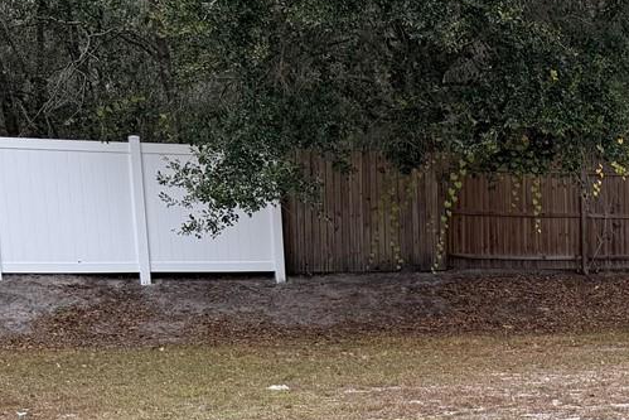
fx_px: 1398
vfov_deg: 16.6
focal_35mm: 80
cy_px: 455
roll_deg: -0.5
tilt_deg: -10.5
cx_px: 845
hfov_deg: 22.4
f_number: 1.78
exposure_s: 1/735
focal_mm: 6.76
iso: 80
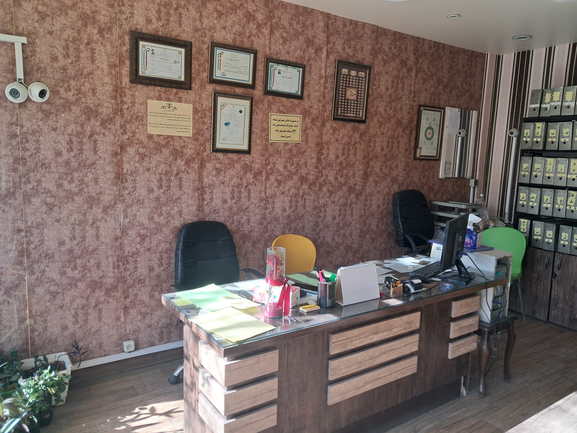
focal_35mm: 27
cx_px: 288
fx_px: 450
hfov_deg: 65.3
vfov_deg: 51.4
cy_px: 216
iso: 50
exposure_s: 1/50
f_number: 1.8
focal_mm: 4
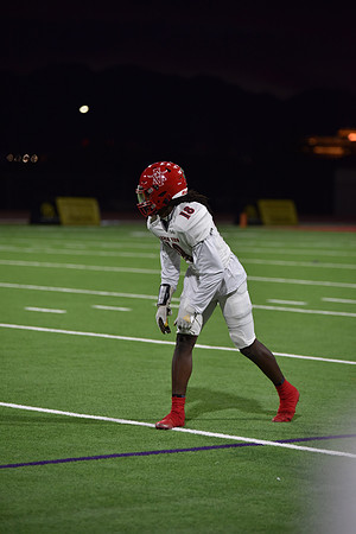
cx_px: 178
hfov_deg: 8.3
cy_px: 267
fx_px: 2447
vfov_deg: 12.5
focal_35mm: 165
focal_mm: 165
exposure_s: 1/500
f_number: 2.8
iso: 1400
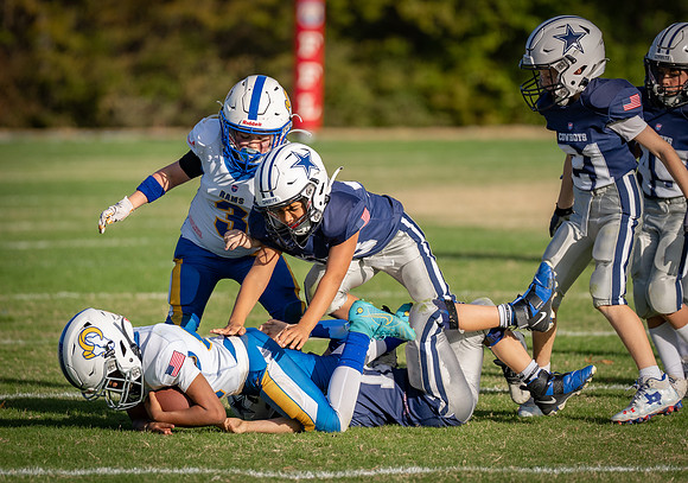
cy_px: 228
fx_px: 6590
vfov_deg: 4.2
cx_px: 348
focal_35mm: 339
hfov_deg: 6.0
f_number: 2.8
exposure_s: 1/2000
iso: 100
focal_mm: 200
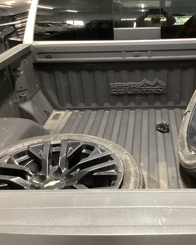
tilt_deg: -29.2
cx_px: 140
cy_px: 124
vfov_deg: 44.8
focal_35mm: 41
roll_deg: +1.7
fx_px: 297
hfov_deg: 35.9
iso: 400
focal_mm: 3.3
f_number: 2.4
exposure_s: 1/25
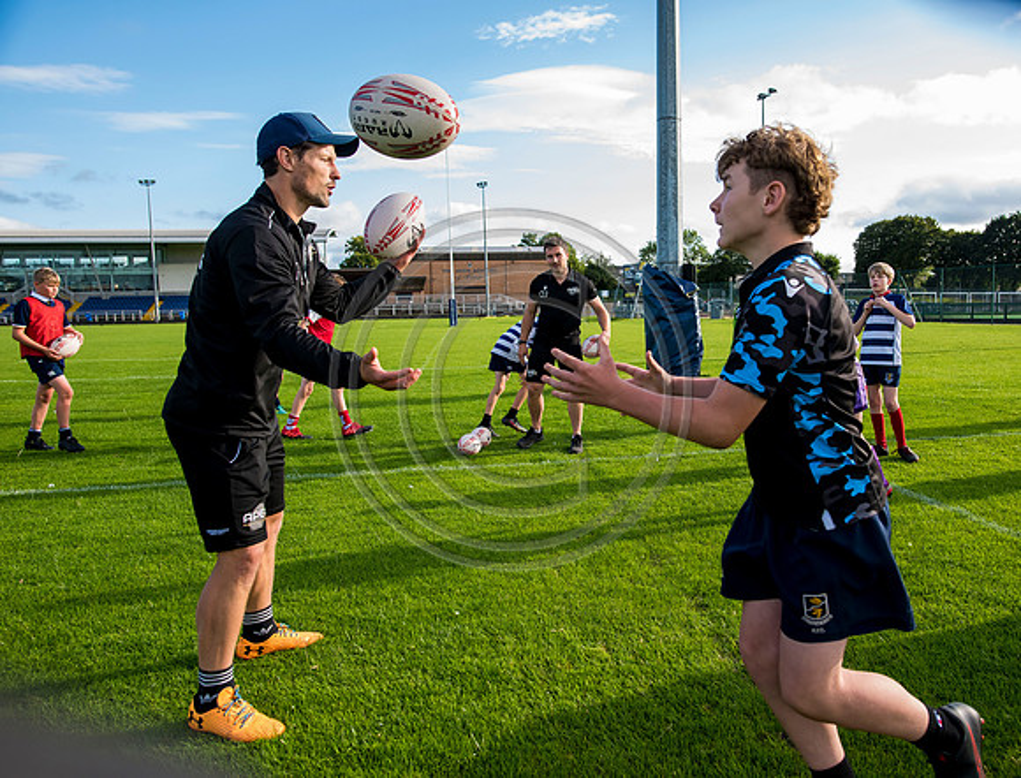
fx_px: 669
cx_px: 591
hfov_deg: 74.2
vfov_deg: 60.4
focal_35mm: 23
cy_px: 376
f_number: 4
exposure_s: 1/1250
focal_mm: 20
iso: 800
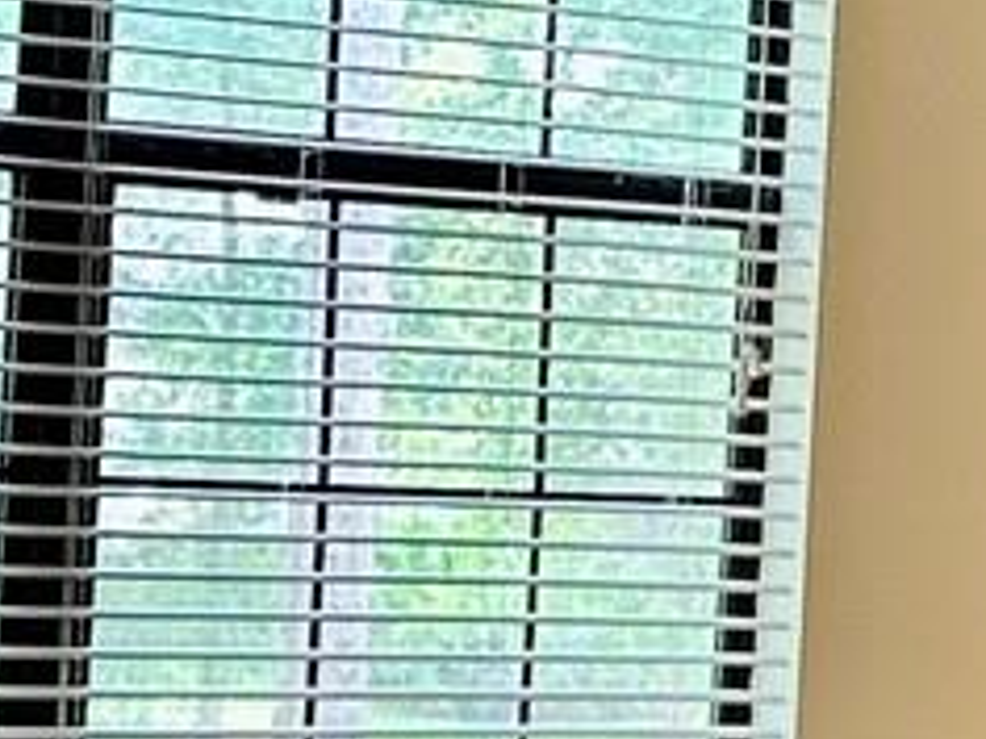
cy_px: 601
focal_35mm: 163
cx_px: 1308
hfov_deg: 11.8
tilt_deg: -3.2
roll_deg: -4.7
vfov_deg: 9.1
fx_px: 4643
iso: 160
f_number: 1.78
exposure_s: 1/60
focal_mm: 6.86
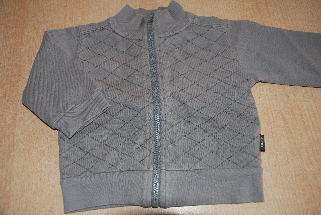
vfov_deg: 37.0
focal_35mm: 36
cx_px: 160
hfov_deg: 53.1
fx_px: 321
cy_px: 108
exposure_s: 1/60
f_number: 4
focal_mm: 24
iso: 200
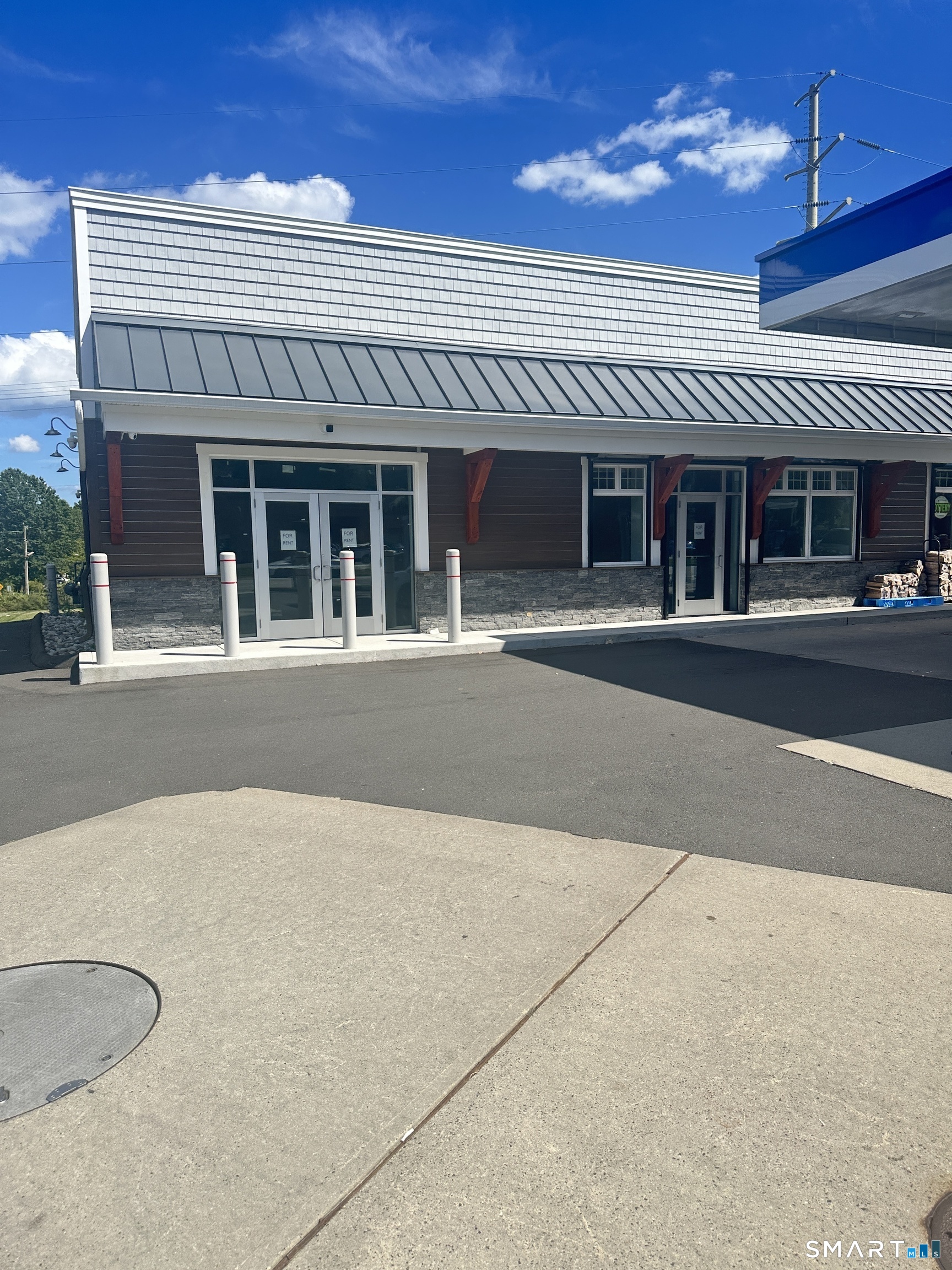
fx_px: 880
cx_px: 476
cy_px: 635
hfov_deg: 56.8
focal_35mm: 24
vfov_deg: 71.6
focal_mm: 6.86
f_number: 1.78
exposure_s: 1/3058
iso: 80
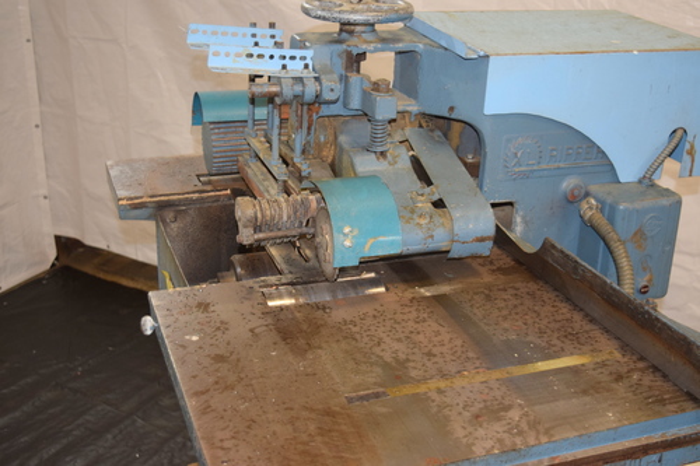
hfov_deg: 41.1
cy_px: 233
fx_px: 933
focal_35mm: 48
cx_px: 350
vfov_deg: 28.1
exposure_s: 1/100
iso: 800
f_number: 4.5
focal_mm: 32
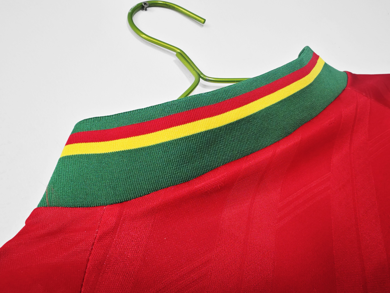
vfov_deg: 58.9
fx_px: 259
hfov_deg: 73.9
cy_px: 146
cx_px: 195
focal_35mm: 23
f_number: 2.2
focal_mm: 2.59
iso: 65
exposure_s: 1/50
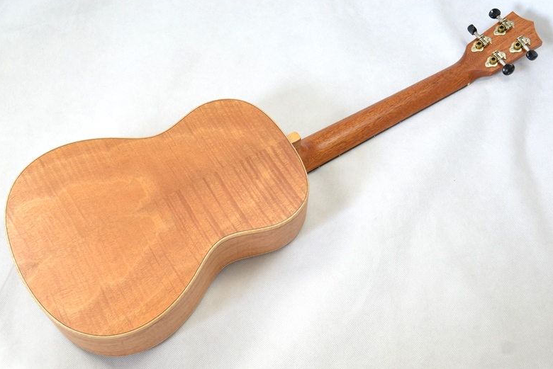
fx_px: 615
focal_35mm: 40
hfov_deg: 48.4
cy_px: 181
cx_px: 276
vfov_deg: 33.4
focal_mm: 26
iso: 800
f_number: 5.6
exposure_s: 1/25
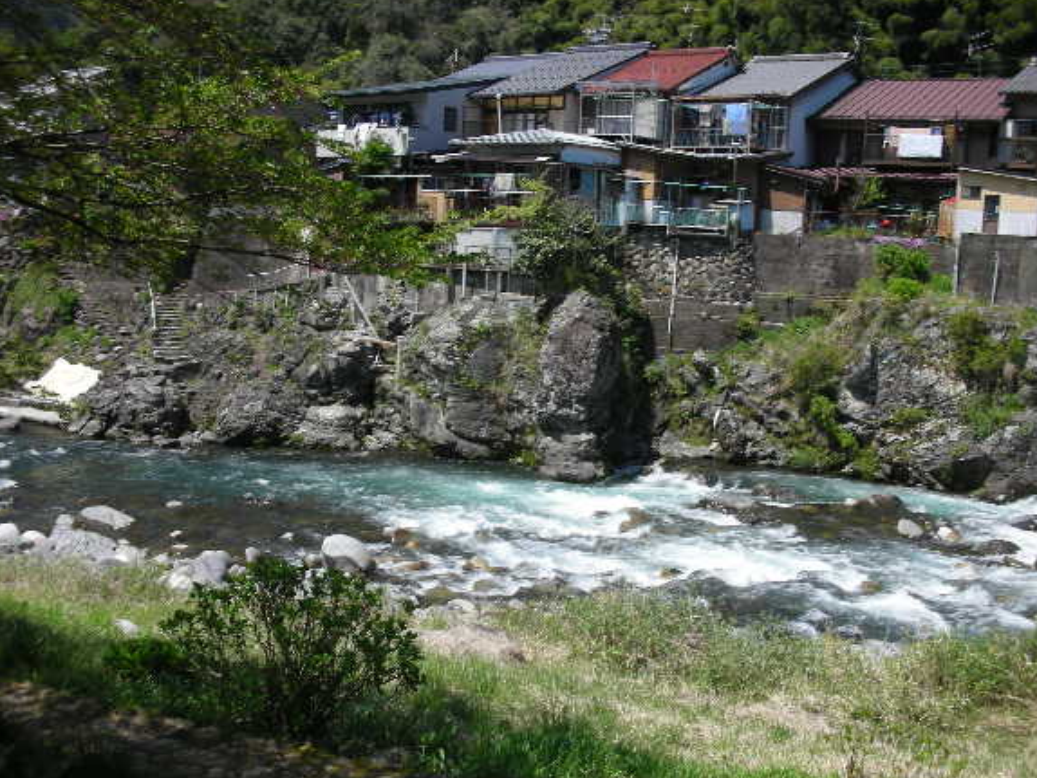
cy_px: 408
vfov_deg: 36.8
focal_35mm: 39
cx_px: 535
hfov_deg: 47.8
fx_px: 1169
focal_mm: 5.8
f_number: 8.5
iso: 50
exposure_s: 1/70.8
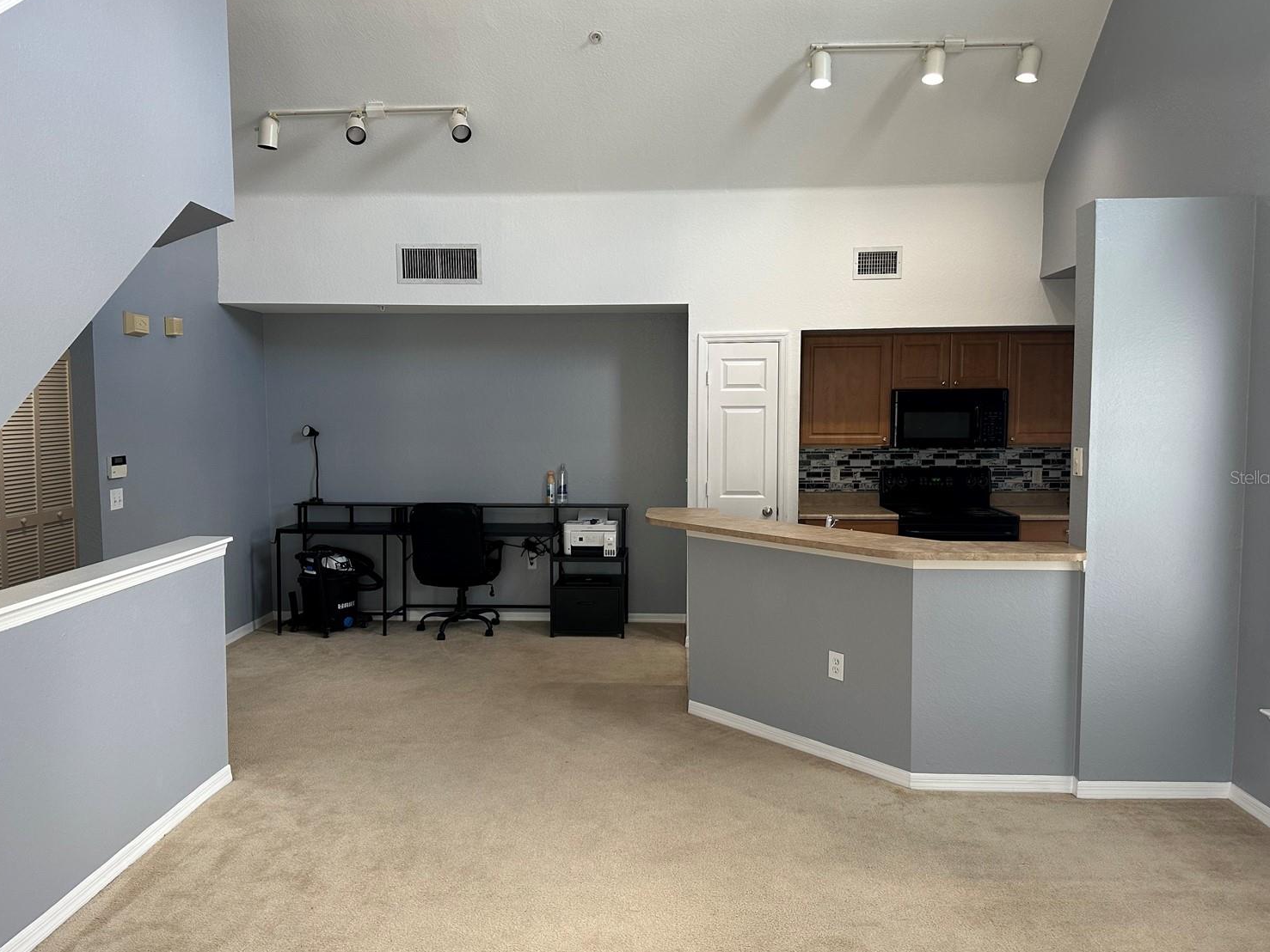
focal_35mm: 26
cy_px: 477
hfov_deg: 67.3
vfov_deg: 53.1
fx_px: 954
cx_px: 623
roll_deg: +0.0
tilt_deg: -4.4
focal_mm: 6.86
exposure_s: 1/120
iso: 160
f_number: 1.78
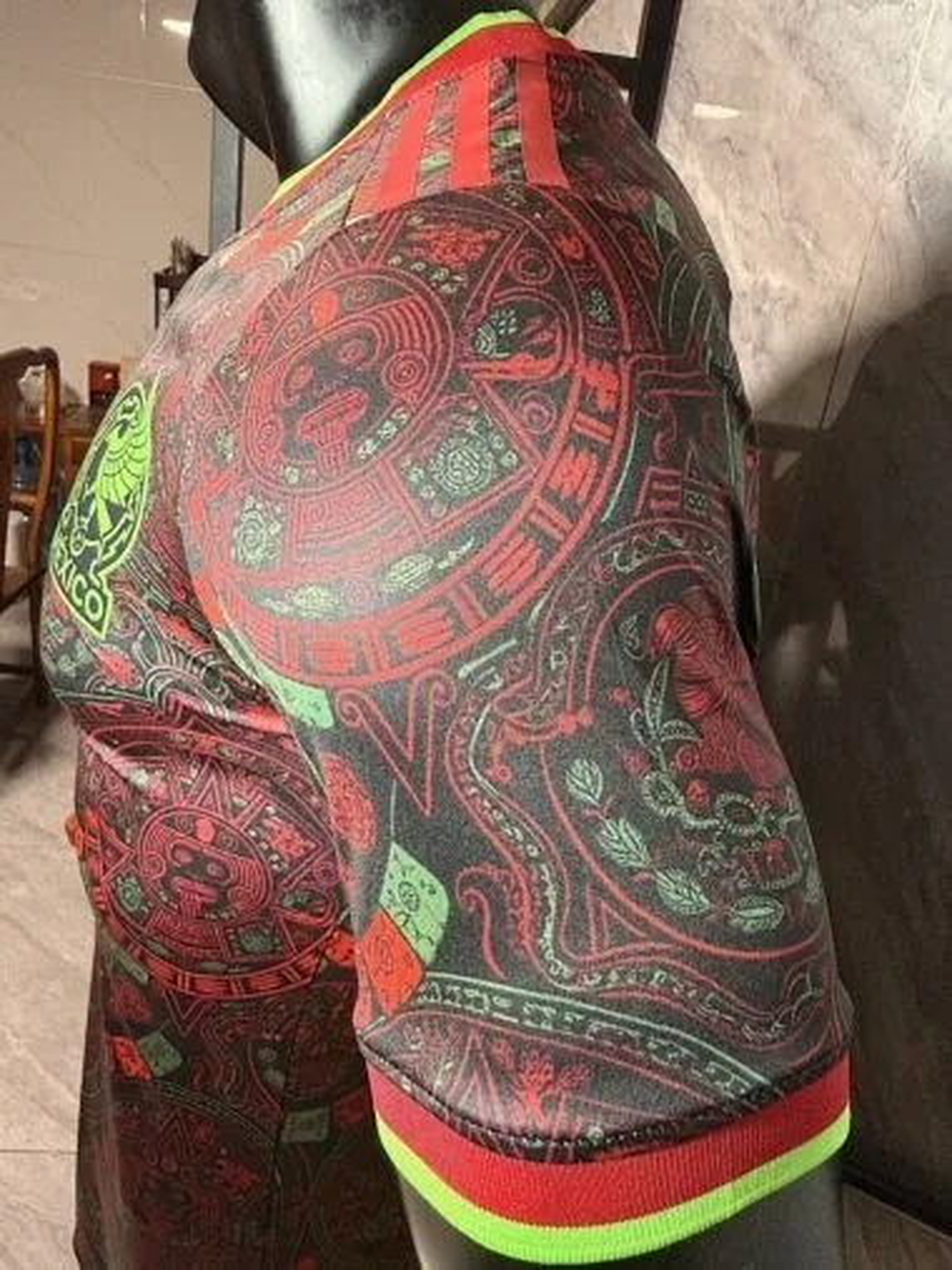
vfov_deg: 71.6
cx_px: 476
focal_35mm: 24
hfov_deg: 56.8
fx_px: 880
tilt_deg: -20.7
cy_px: 635
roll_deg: -8.6
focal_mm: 2.22
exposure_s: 1/50
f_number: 2.2
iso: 400
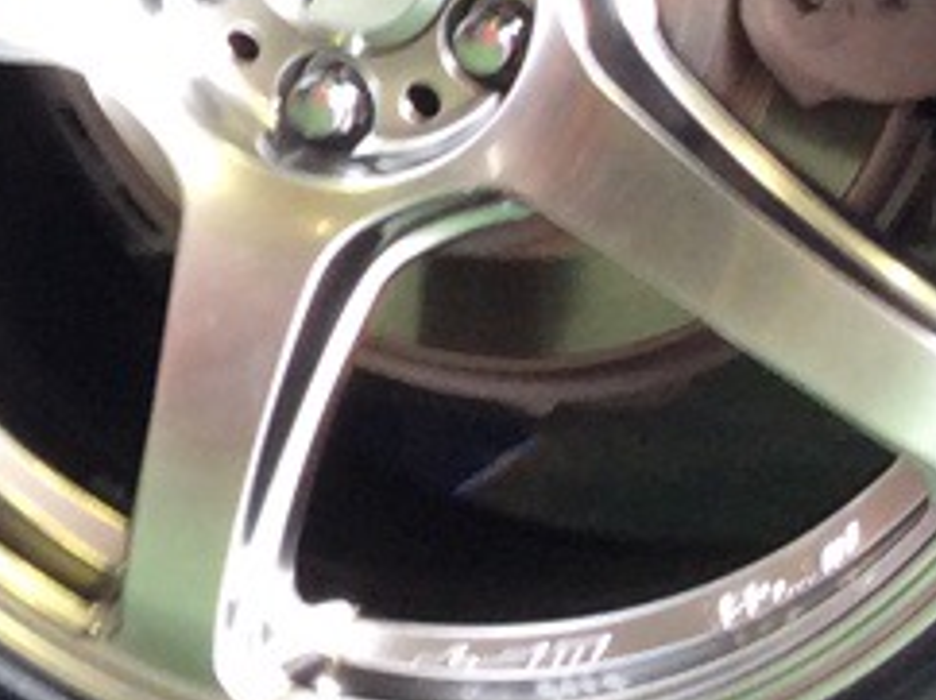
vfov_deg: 8.5
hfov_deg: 10.4
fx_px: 4565
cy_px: -510
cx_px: -1133
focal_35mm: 169
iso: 40
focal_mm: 3.3
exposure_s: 1/24
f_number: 2.4
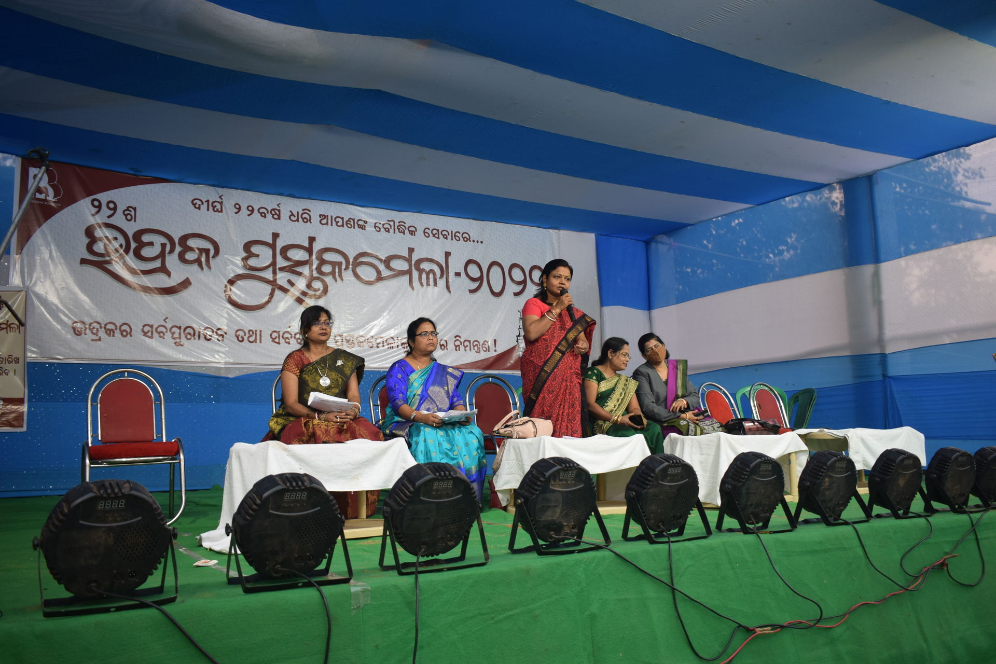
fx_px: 830
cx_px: 498
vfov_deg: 43.6
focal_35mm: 30
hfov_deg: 61.9
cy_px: 332
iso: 400
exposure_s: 1/100
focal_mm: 20
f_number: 5
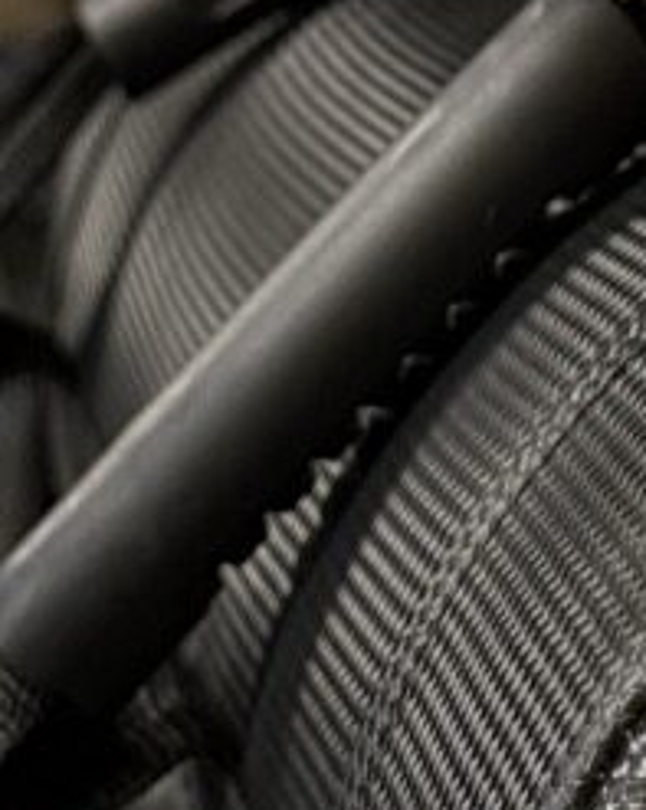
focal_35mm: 152
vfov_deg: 12.5
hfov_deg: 10.1
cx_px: 603
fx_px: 3639
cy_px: -36
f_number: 1.78
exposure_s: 1/50
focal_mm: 6.76
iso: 320
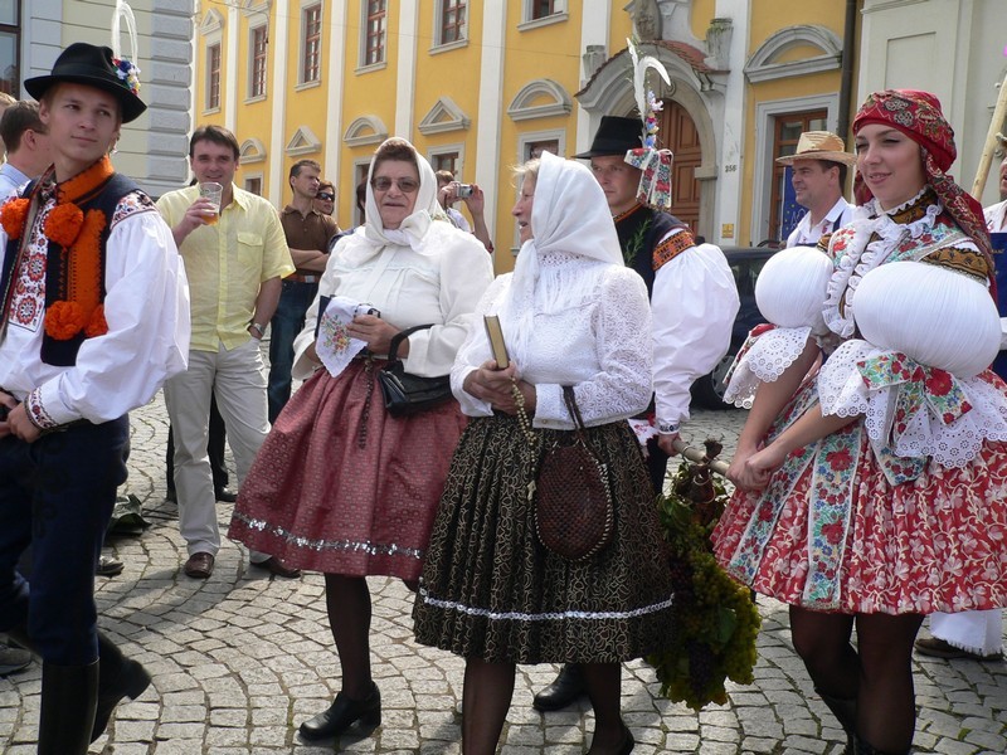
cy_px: 378
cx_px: 504
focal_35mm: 41
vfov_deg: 35.1
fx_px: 1193
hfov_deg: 45.8
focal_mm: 6.8
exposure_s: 1/250
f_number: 4
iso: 80
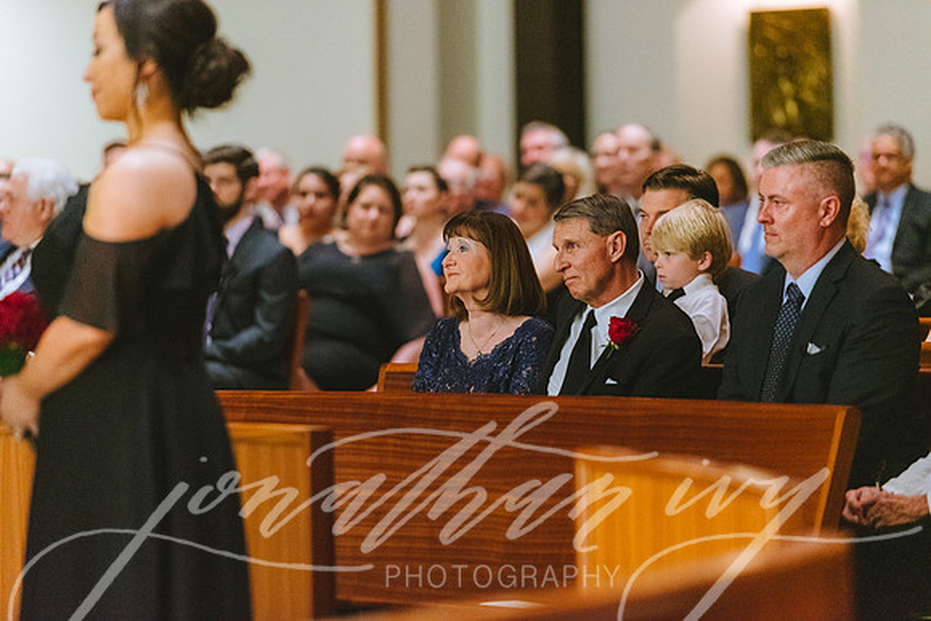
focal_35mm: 200
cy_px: 310
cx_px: 466
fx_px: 5173
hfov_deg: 10.3
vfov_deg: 6.9
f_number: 2.8
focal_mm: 200
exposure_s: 1/200
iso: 5000
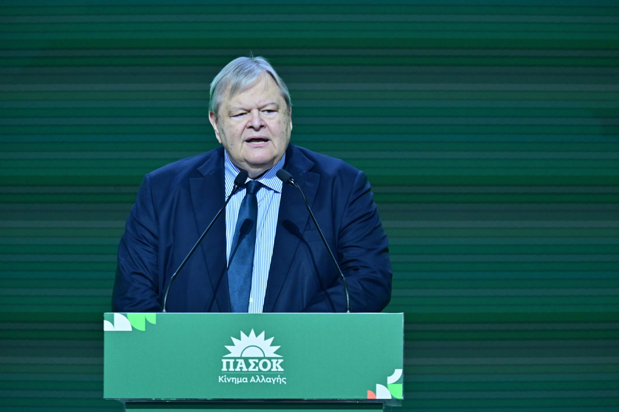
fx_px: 6702
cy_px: 206
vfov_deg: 3.5
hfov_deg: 5.3
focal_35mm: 390
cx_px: 310
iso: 4500
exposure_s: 1/200
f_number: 6
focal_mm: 390
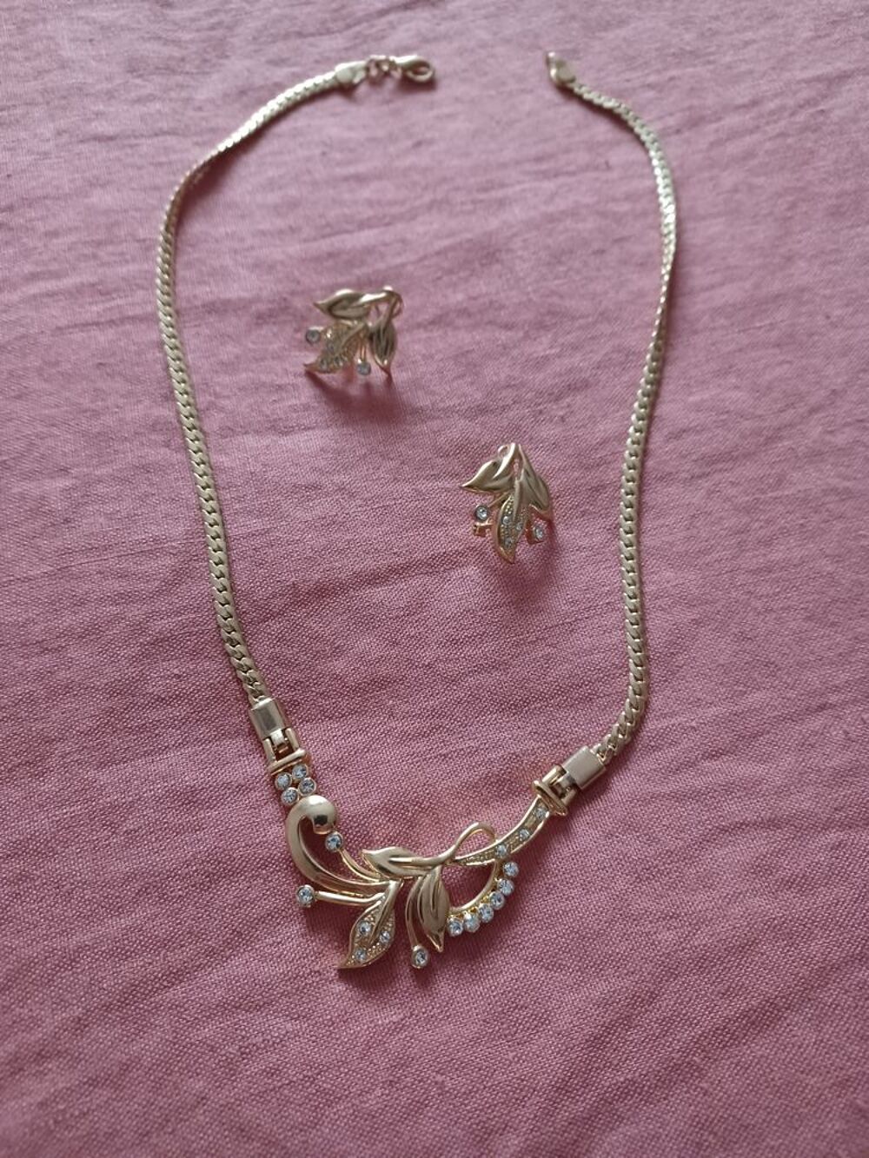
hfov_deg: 54.9
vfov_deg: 69.4
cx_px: 434
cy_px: 579
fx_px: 837
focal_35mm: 25
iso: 1250
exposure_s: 1/20
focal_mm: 4.6
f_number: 1.8
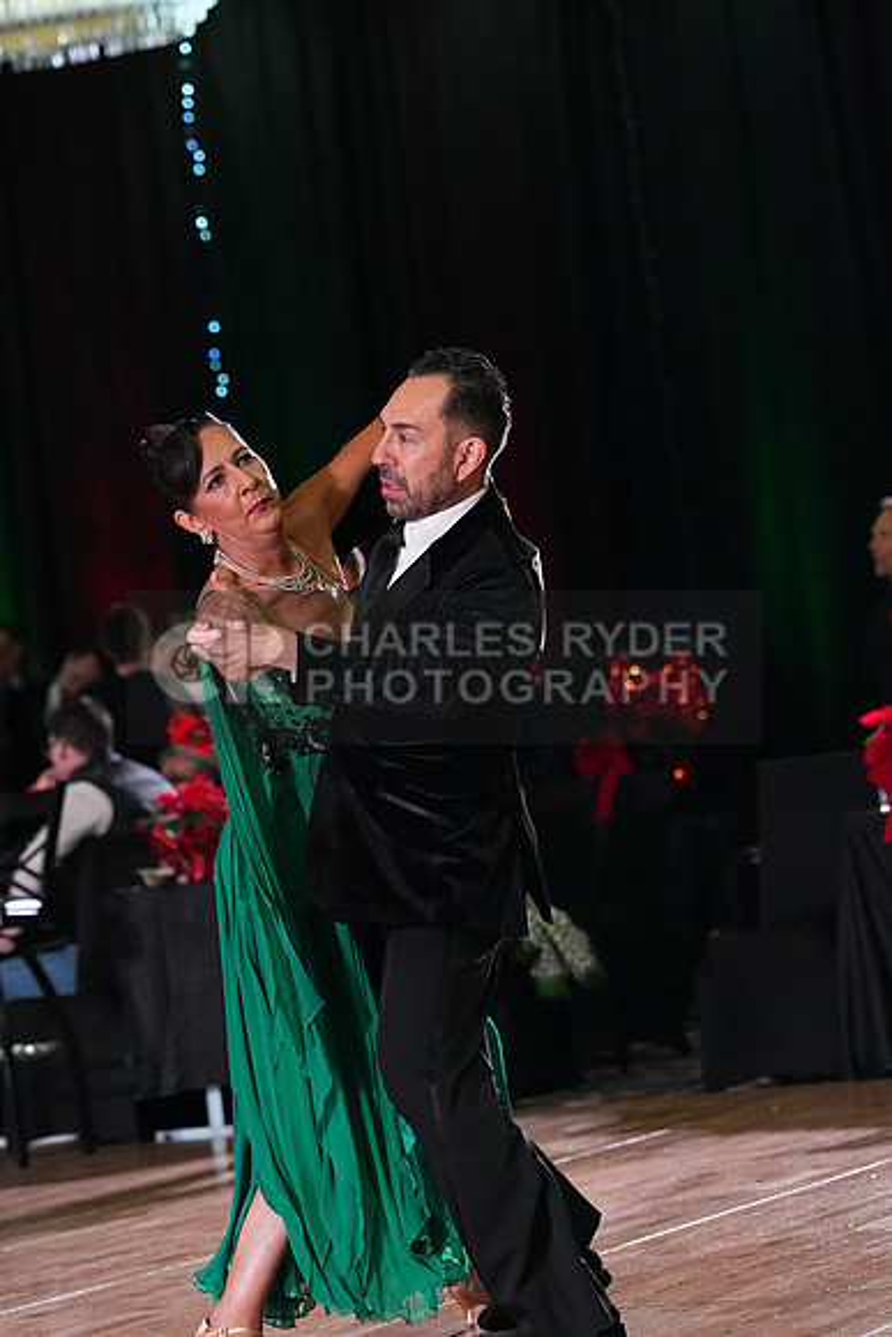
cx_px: 446
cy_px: 668
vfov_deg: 14.1
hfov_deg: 9.4
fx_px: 5423
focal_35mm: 146
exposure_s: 1/400
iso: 6400
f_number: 5
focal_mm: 146
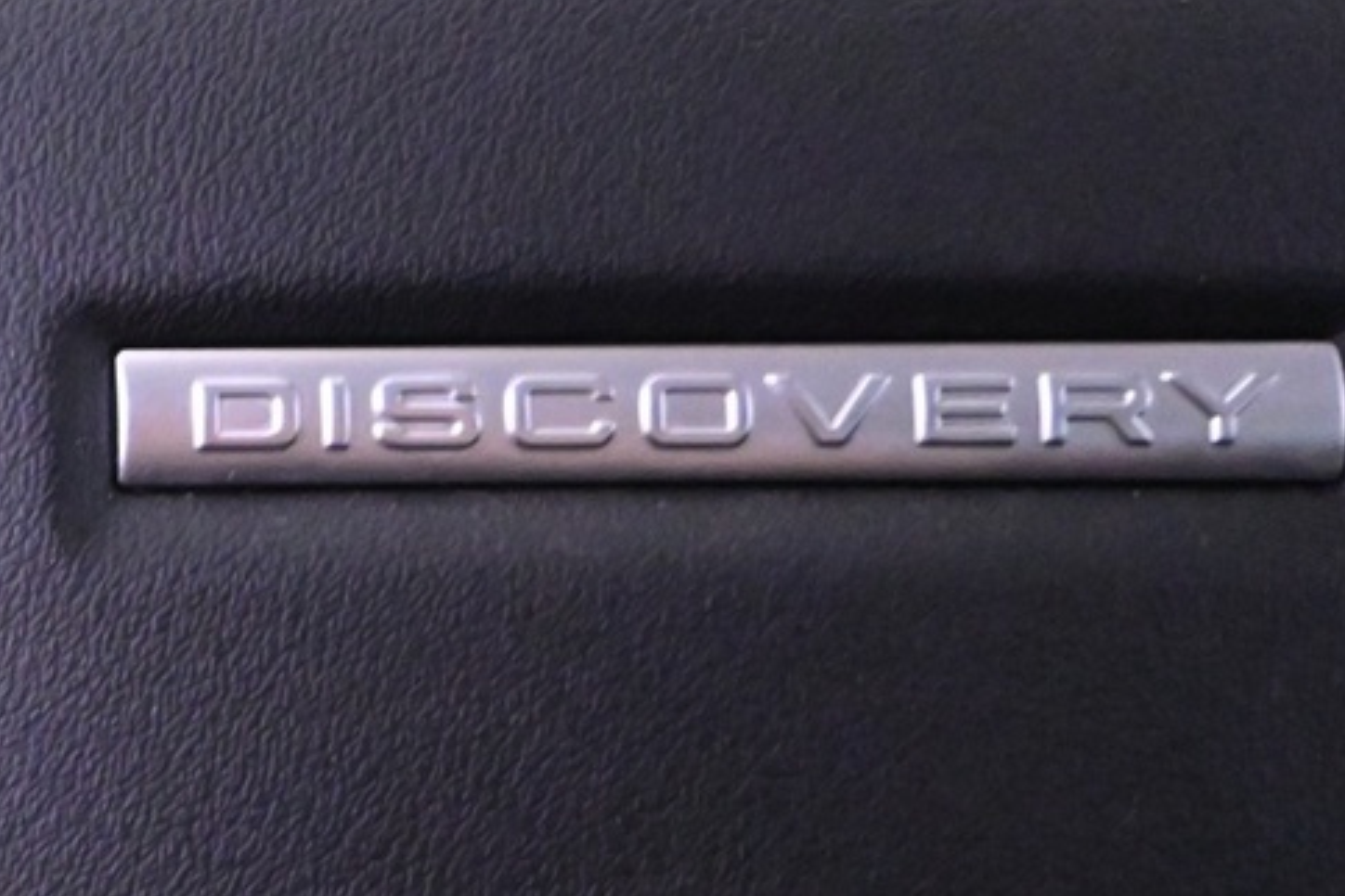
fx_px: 3574
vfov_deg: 14.3
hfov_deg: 18.7
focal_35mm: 96
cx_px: -710
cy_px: 401
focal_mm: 19
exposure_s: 1/30
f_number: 3.8
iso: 5600
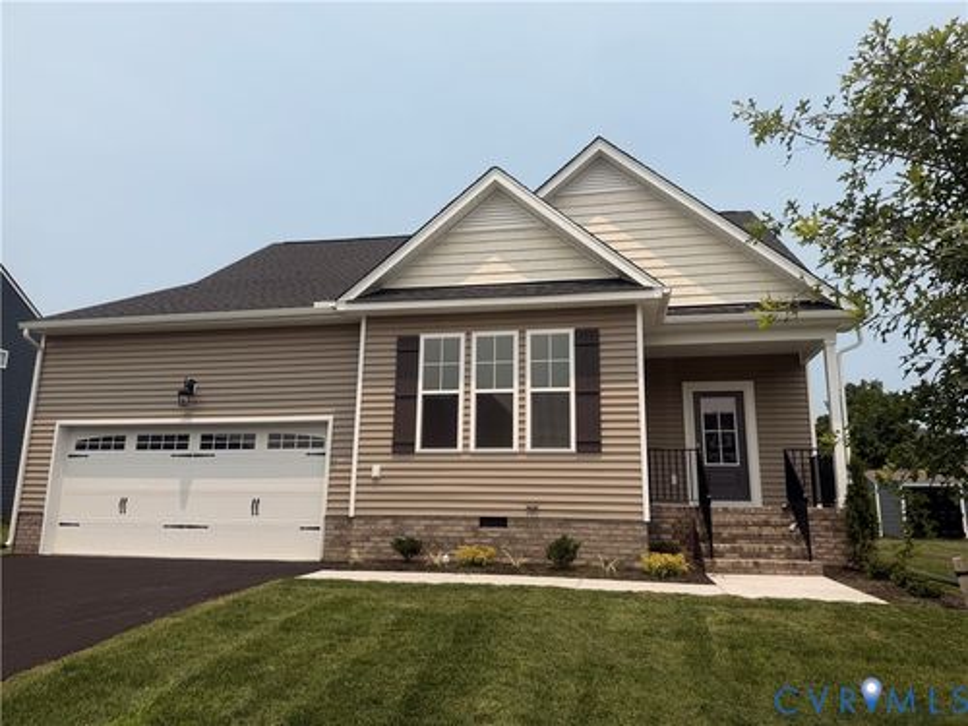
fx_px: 671
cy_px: 363
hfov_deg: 71.6
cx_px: 484
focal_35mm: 24
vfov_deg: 56.8
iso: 80
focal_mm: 6.76
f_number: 1.78
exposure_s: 1/5714
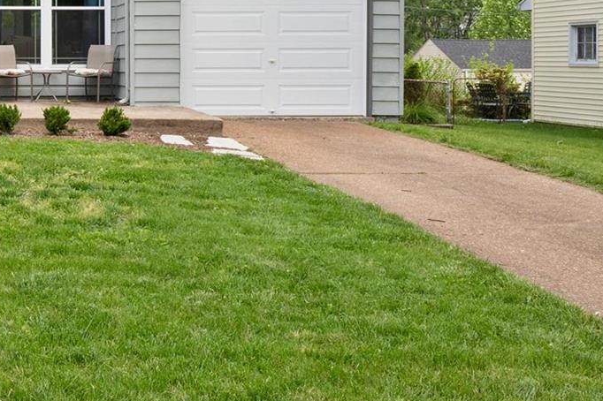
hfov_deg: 29.9
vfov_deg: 21.9
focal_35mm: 61
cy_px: 72
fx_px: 1021
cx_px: -42
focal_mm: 13
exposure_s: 1/160
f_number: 8
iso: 400
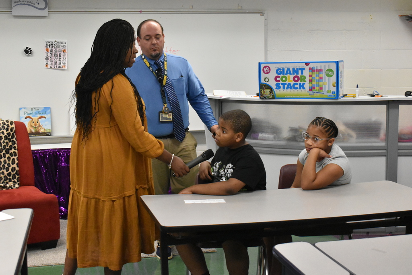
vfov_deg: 23.8
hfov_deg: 35.0
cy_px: 138
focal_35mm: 57
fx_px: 652
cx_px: 206
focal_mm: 38
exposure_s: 1/200
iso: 6400
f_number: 7.1
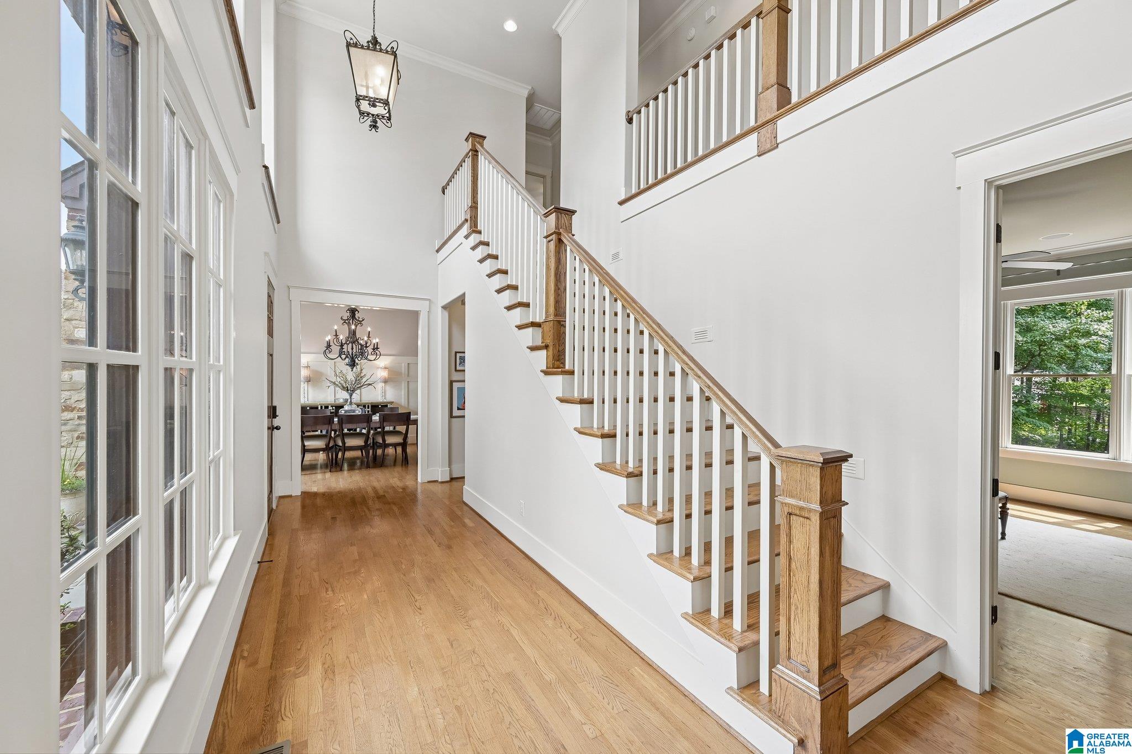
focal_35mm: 14
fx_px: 440
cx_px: 566
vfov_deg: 81.2
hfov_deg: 104.3
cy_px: 377
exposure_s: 1/100
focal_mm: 14
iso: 400
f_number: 8
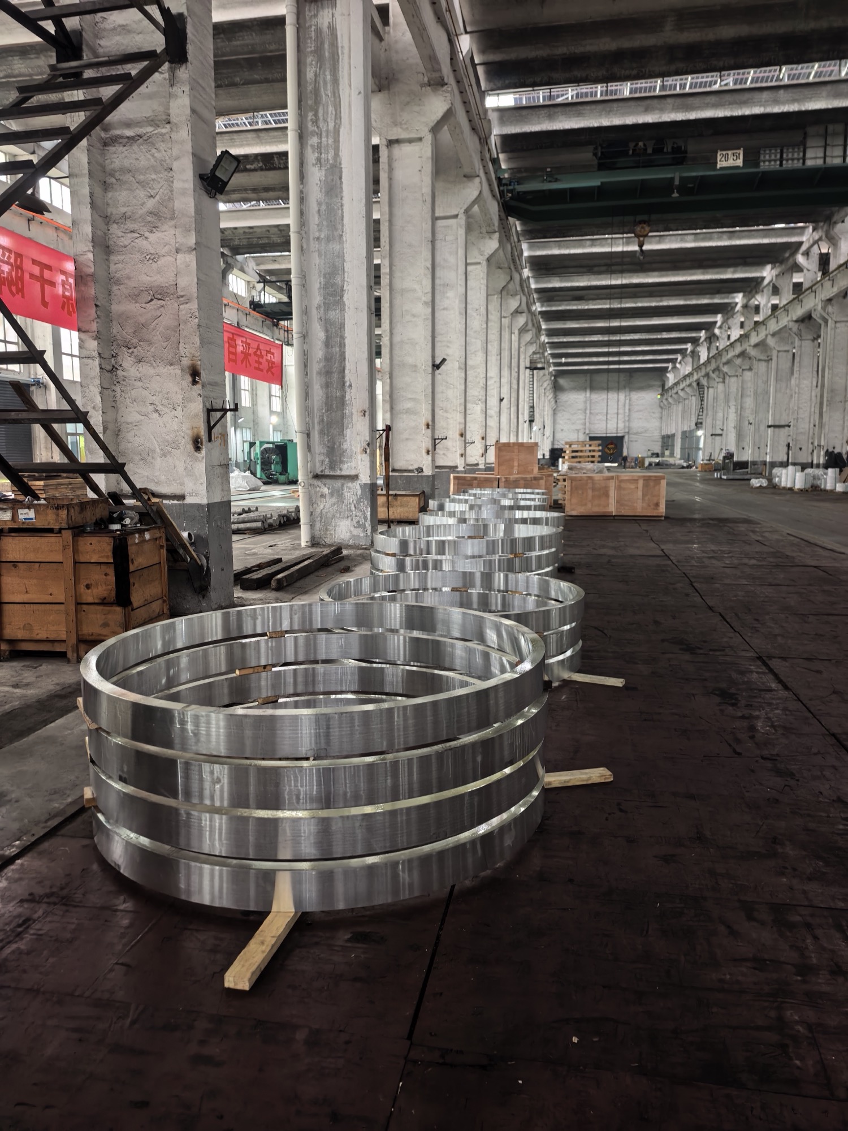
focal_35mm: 24
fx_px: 784
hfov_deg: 56.8
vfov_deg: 71.6
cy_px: 566
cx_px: 424
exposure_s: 1/50
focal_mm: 6.98
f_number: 1.4
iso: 640
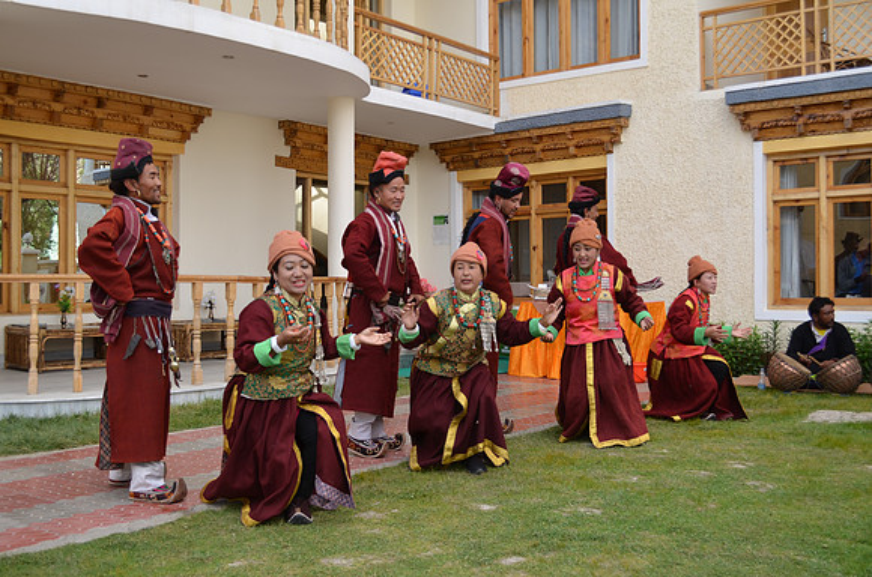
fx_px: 870
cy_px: 288
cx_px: 436
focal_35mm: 36
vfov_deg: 36.7
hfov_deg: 53.2
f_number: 5
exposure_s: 1/100
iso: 100
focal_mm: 24
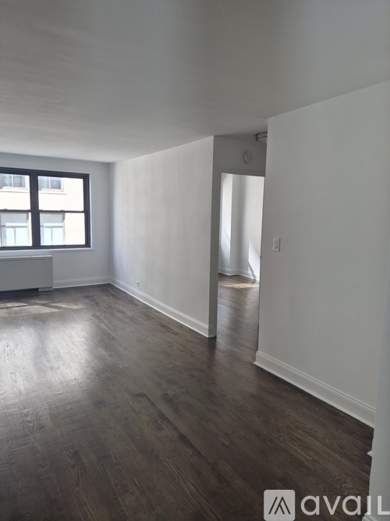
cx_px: 195
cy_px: 260
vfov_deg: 73.9
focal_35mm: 23
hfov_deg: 58.9
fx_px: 346
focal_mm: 5.4
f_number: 1.8
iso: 80
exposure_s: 1/592
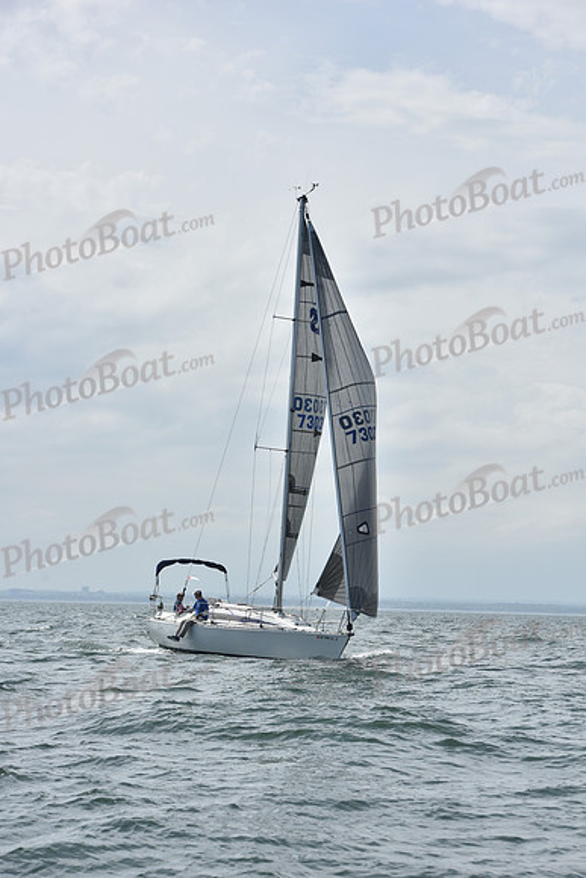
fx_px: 2440
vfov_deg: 20.4
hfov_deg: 13.7
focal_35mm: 100
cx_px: 293
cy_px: 439
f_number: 9
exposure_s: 1/1000
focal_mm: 100
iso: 200
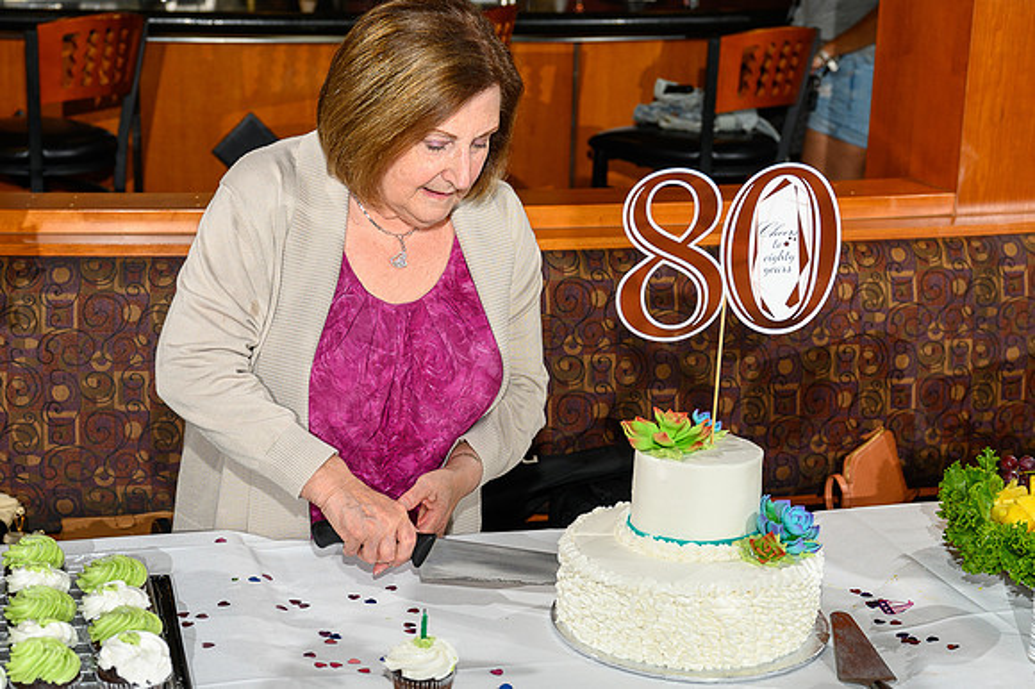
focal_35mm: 65
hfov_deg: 31.2
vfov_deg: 21.0
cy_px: 445
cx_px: 518
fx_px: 1855
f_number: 4.8
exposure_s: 1/125
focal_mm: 50
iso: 400
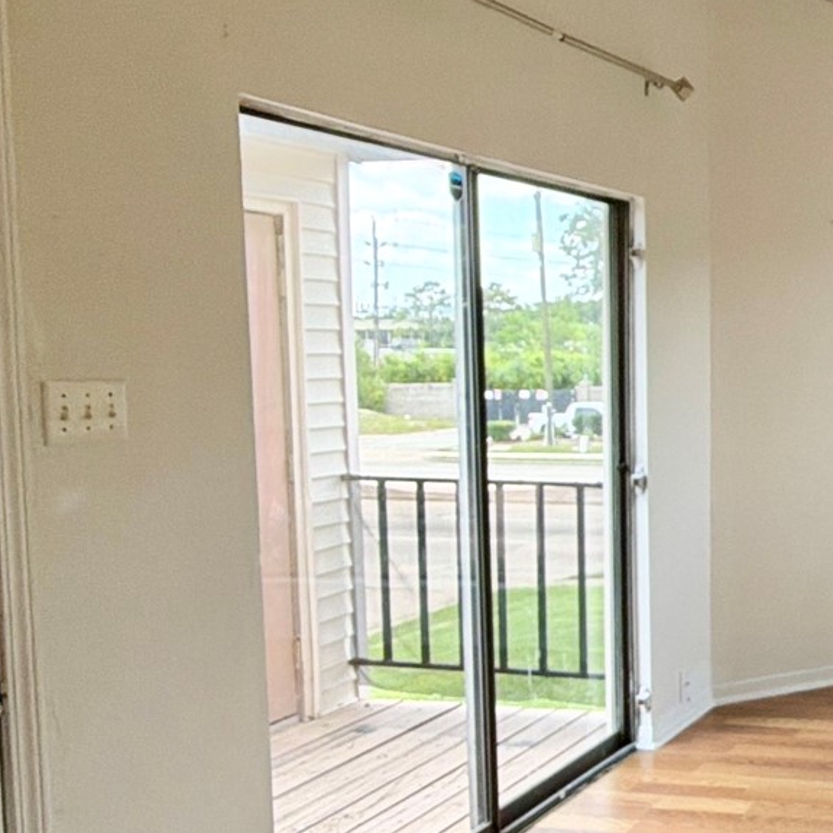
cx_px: 1002
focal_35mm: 44
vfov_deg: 38.3
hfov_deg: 31.9
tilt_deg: -4.1
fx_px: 1198
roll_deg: -0.5
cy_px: 435
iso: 64
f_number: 2.2
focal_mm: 2.22
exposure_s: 1/168
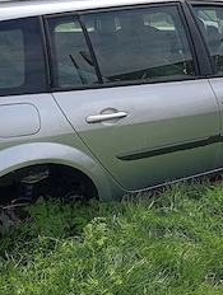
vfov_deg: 39.6
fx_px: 411
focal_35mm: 48
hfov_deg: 29.6
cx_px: 181
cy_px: 145
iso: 101
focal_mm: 4.27
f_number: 1.8
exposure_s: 1/500
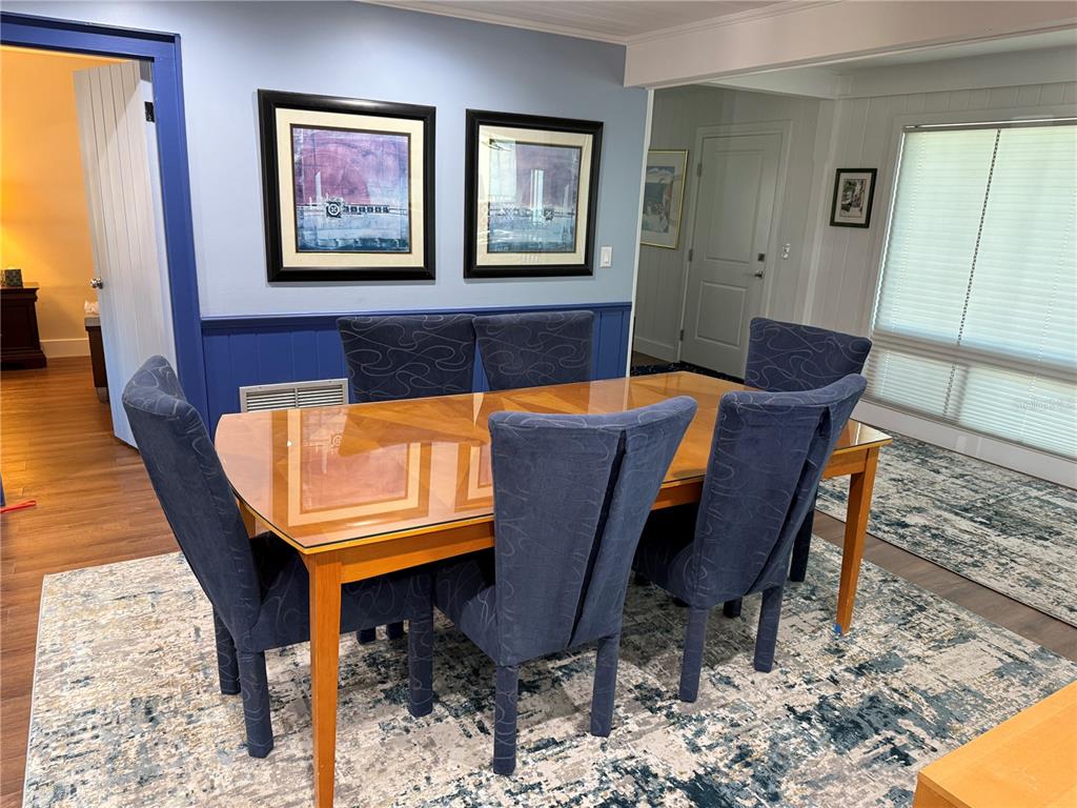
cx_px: 538
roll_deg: -2.8
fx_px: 747
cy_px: 404
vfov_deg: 56.8
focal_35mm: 24
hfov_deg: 71.6
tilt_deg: -15.0
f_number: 1.78
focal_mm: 6.76
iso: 250
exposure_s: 1/60
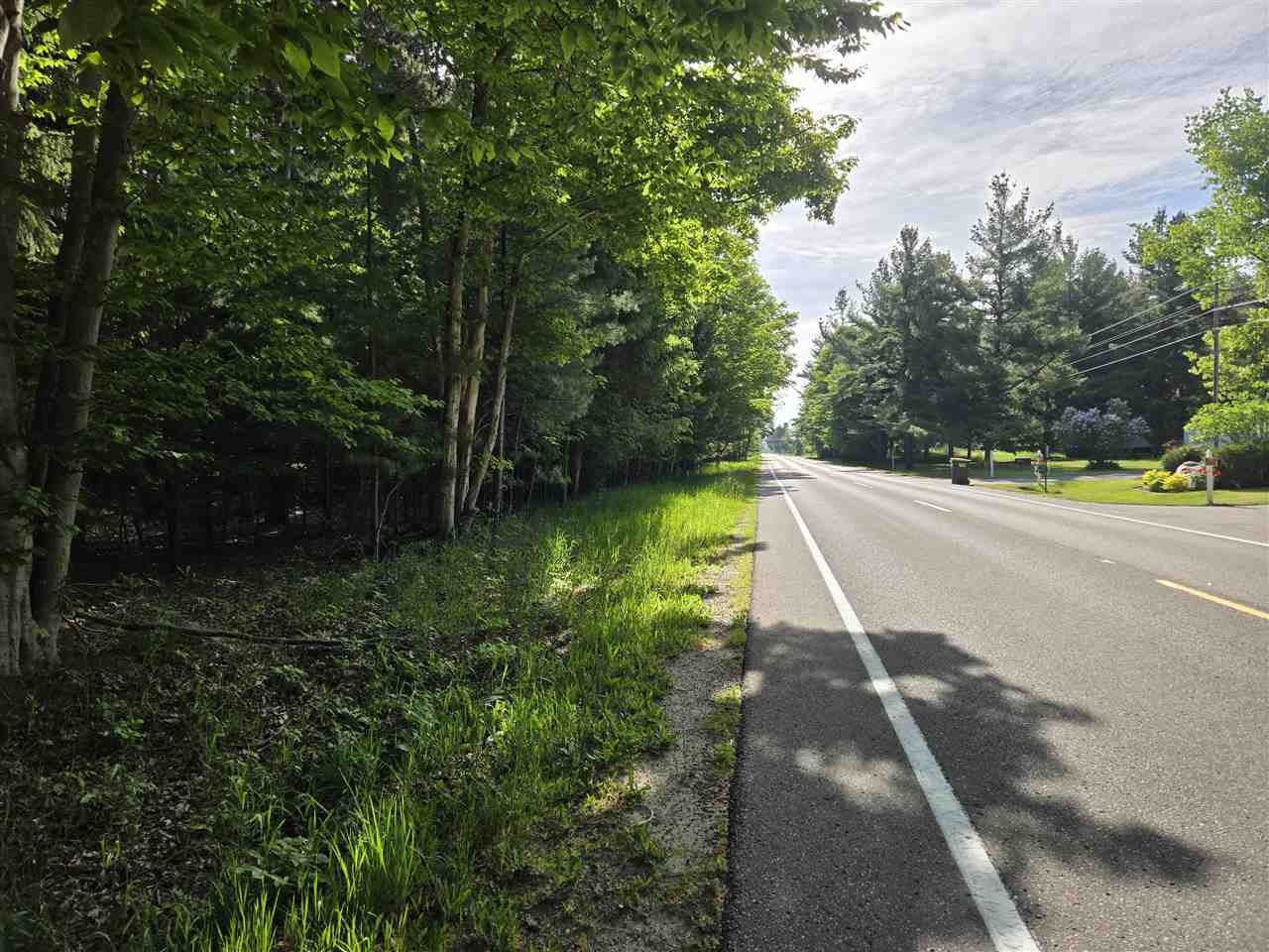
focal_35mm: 23
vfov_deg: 58.9
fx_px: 843
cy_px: 476
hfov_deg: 73.9
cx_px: 634
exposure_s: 1/1297
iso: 25
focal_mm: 5.4
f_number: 1.8
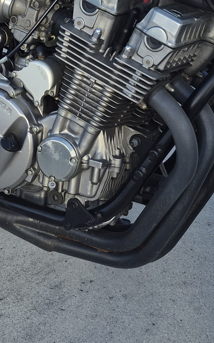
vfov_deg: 23.4
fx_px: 821
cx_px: 97
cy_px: 101
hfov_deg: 14.9
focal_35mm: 88
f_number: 1.8
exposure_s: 1/331
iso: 25
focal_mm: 5.4
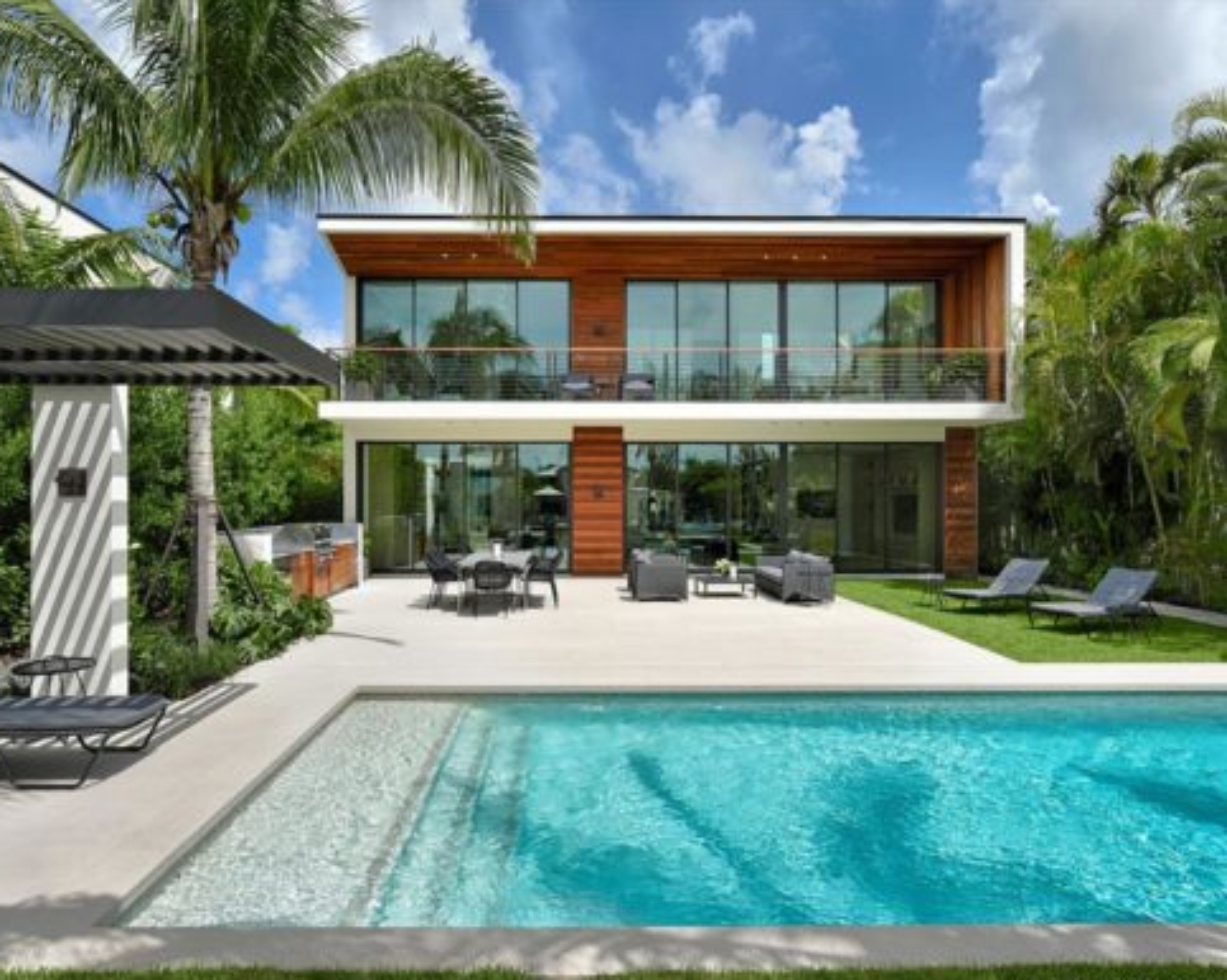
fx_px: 762
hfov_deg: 77.5
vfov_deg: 65.5
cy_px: 503
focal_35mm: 21
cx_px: 569
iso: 125
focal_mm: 18
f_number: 16
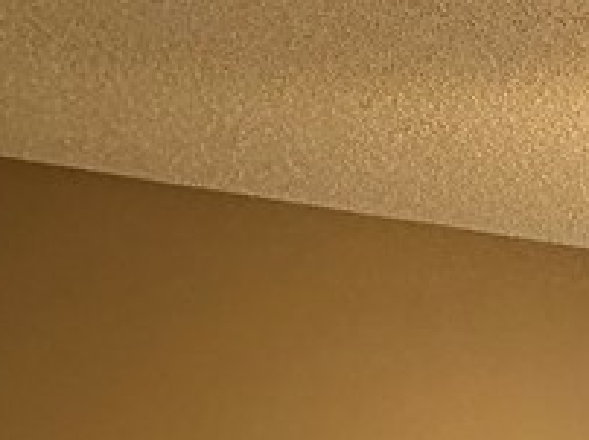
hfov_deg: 22.3
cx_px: 895
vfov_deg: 19.0
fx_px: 1207
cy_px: 583
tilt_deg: -2.0
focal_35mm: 71
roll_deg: +0.3
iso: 400
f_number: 2.2
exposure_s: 1/60
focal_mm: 2.22
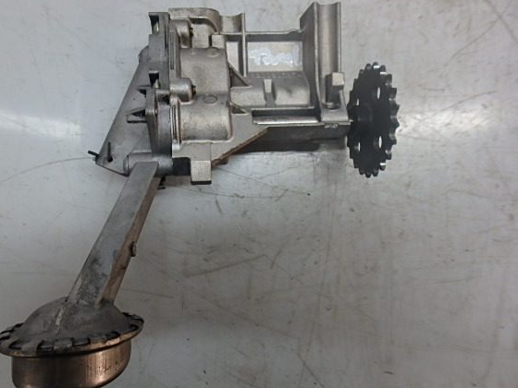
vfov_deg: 56.8
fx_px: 359
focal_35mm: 24
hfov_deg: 71.3
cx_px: 228
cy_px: 197
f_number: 3.5
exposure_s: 1/40
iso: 200
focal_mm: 3.7
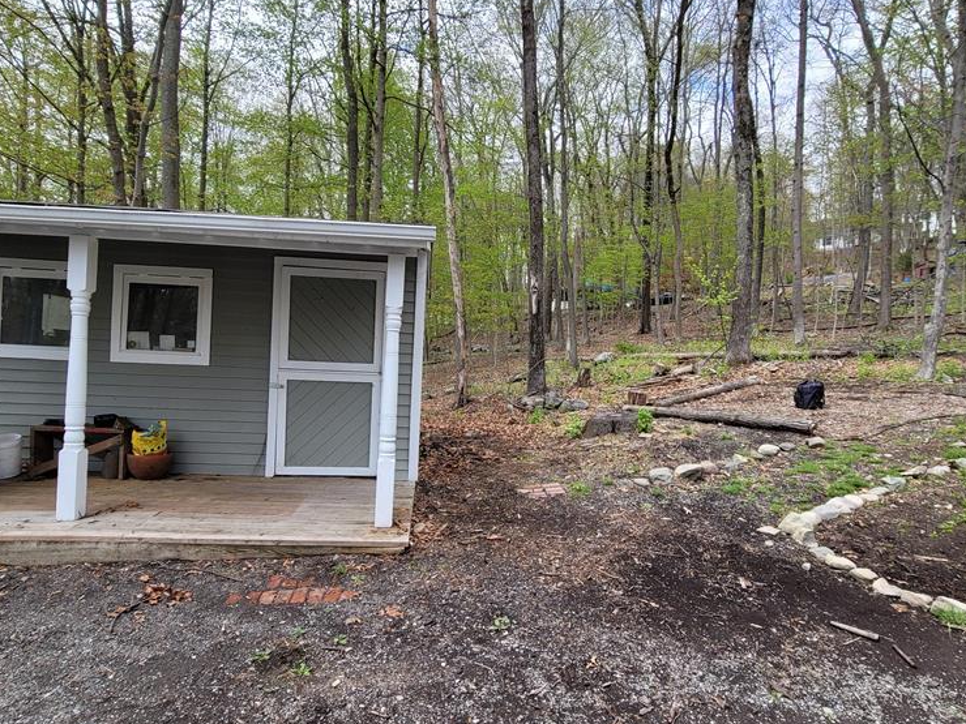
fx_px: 502
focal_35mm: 18
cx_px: 471
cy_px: 361
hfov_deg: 87.7
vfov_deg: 71.6
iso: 64
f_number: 2.2
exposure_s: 1/703
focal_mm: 2.2
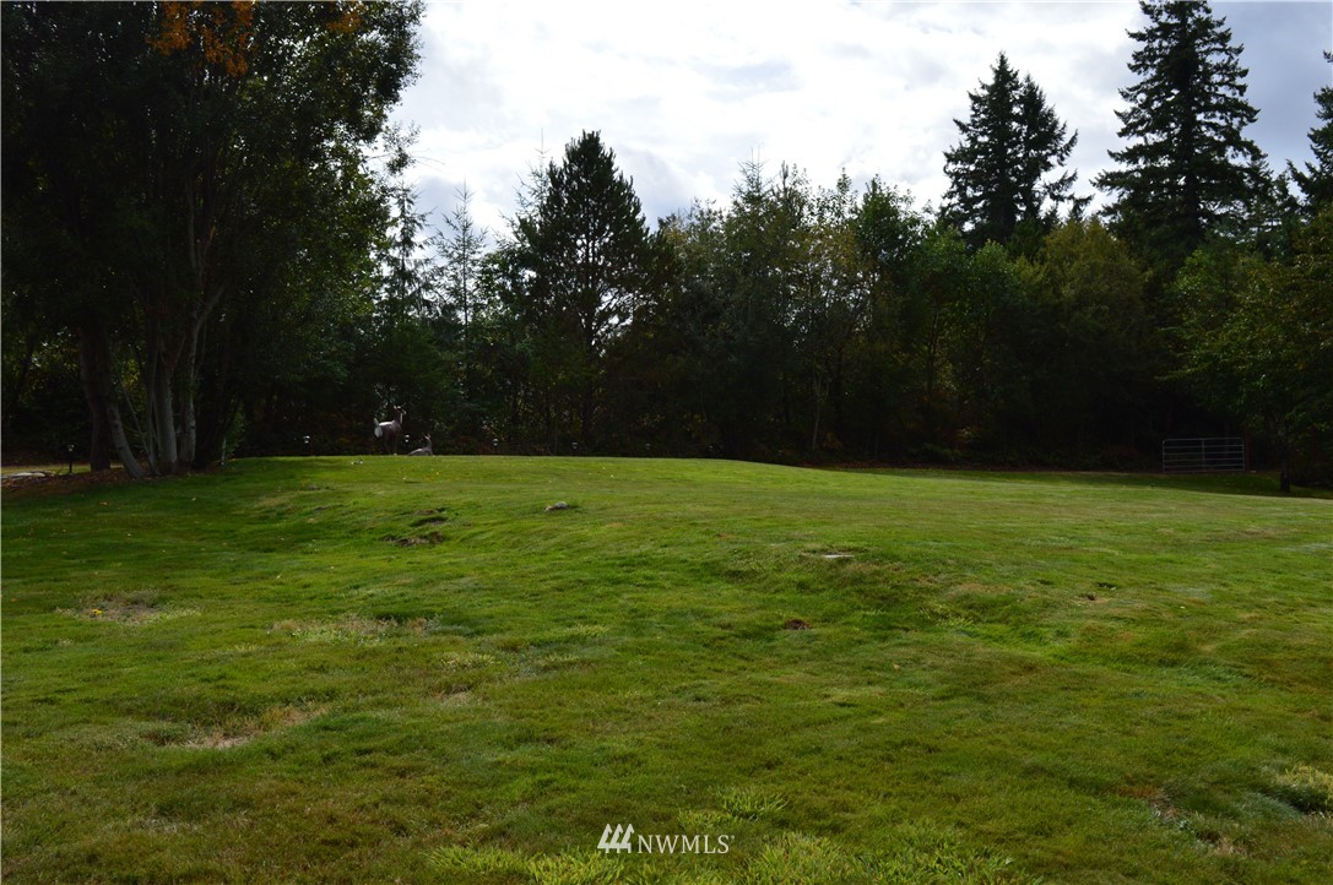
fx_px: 1331
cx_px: 666
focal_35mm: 36
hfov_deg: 53.2
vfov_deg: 36.8
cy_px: 442
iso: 280
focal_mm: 24
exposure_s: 1/500
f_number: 11
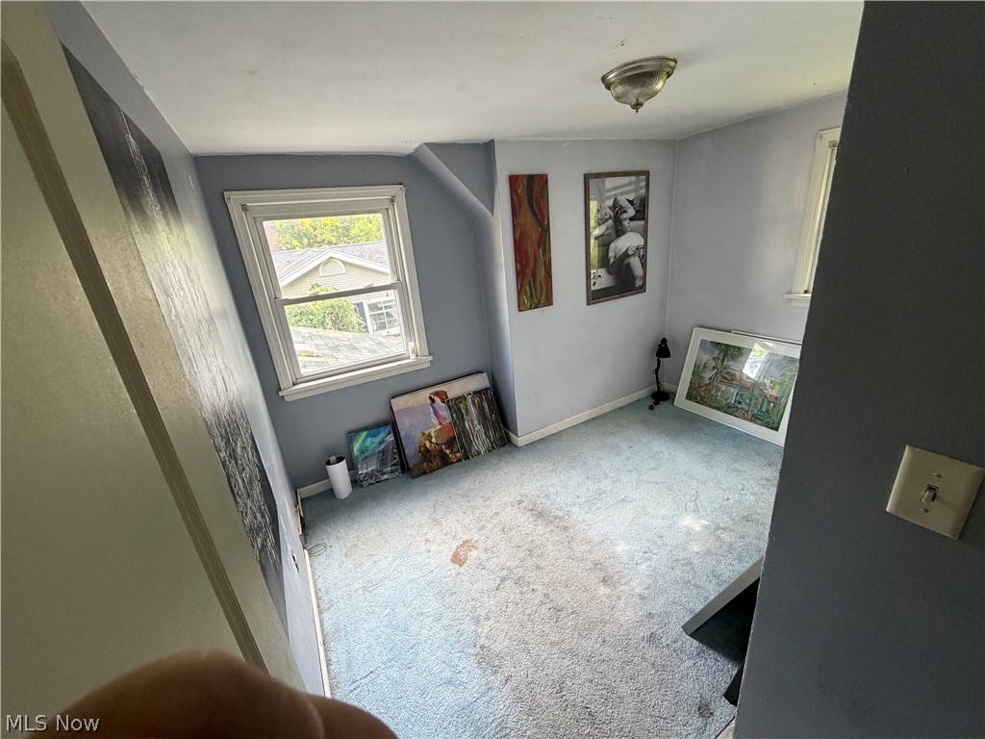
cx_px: 492
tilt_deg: -19.2
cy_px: 370
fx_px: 398
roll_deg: +6.0
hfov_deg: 102.1
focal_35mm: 14
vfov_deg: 85.7
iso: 400
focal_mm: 2.22
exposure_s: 1/60
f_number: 2.2
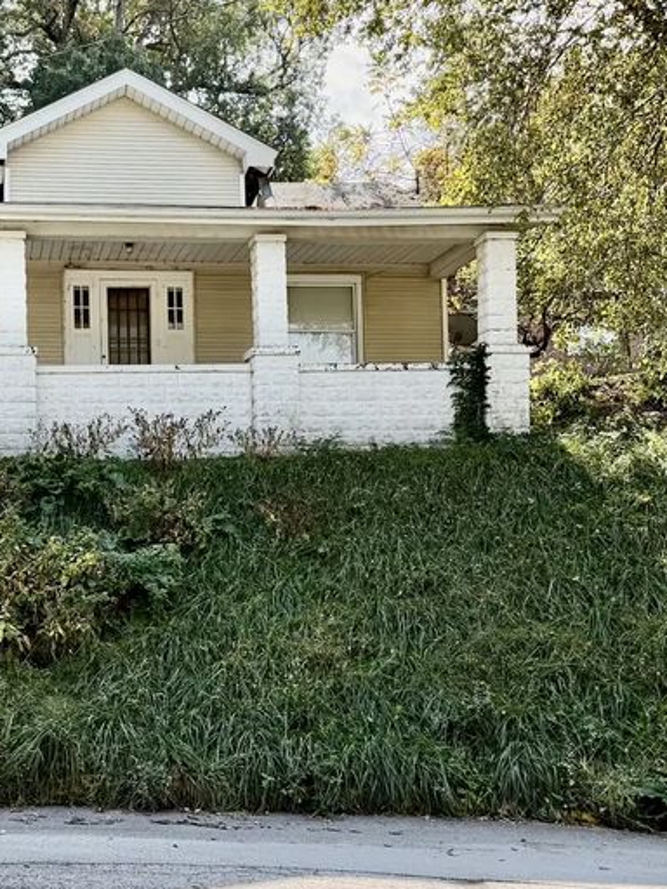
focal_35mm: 48
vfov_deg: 39.6
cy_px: 483
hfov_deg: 29.8
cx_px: 162
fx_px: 1233
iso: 100
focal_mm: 6.76
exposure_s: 1/2169
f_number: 1.78
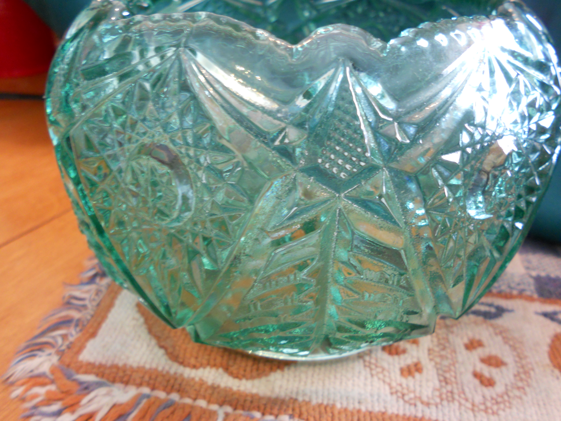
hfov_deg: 56.8
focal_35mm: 32
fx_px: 519
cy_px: 210
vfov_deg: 44.2
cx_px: 280
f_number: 3.5
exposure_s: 1/30
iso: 250
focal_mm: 5.8
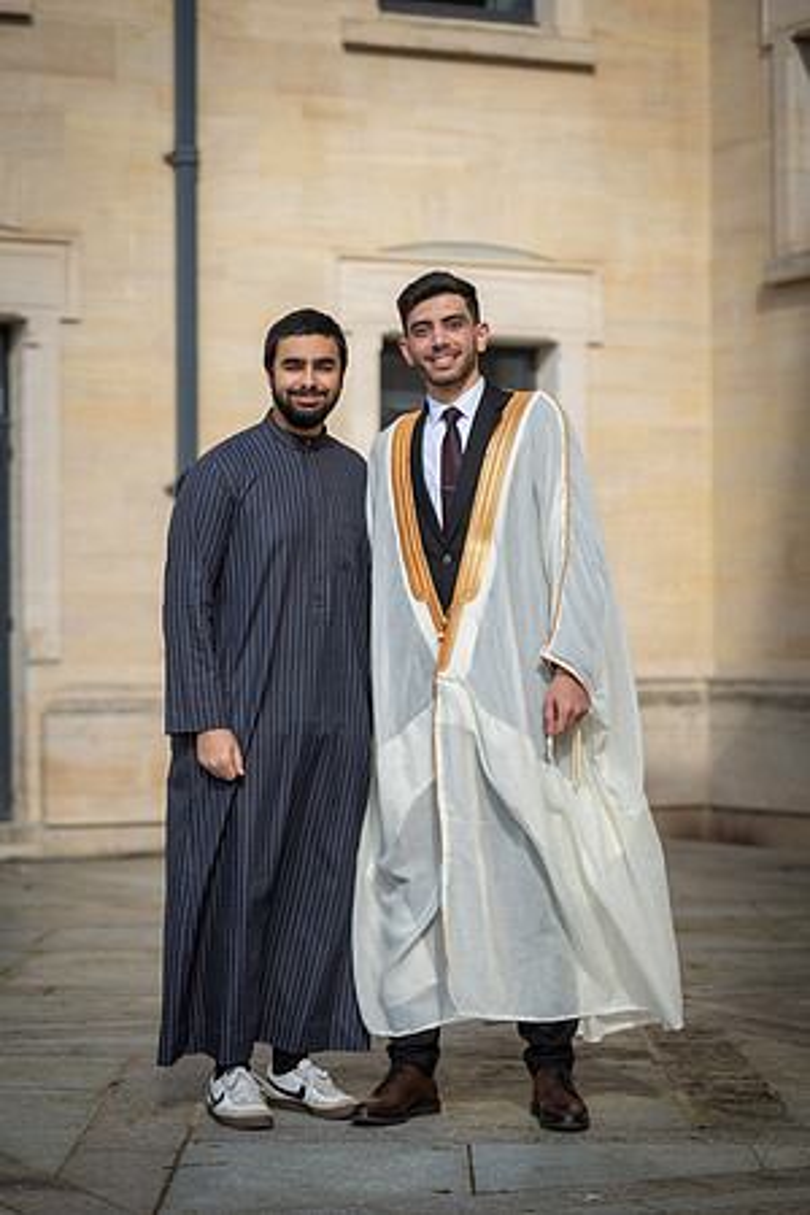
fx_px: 3206
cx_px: 405
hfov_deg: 14.4
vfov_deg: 21.5
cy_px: 608
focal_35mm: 95
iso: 100
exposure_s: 1/1000
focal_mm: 95
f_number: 2.8
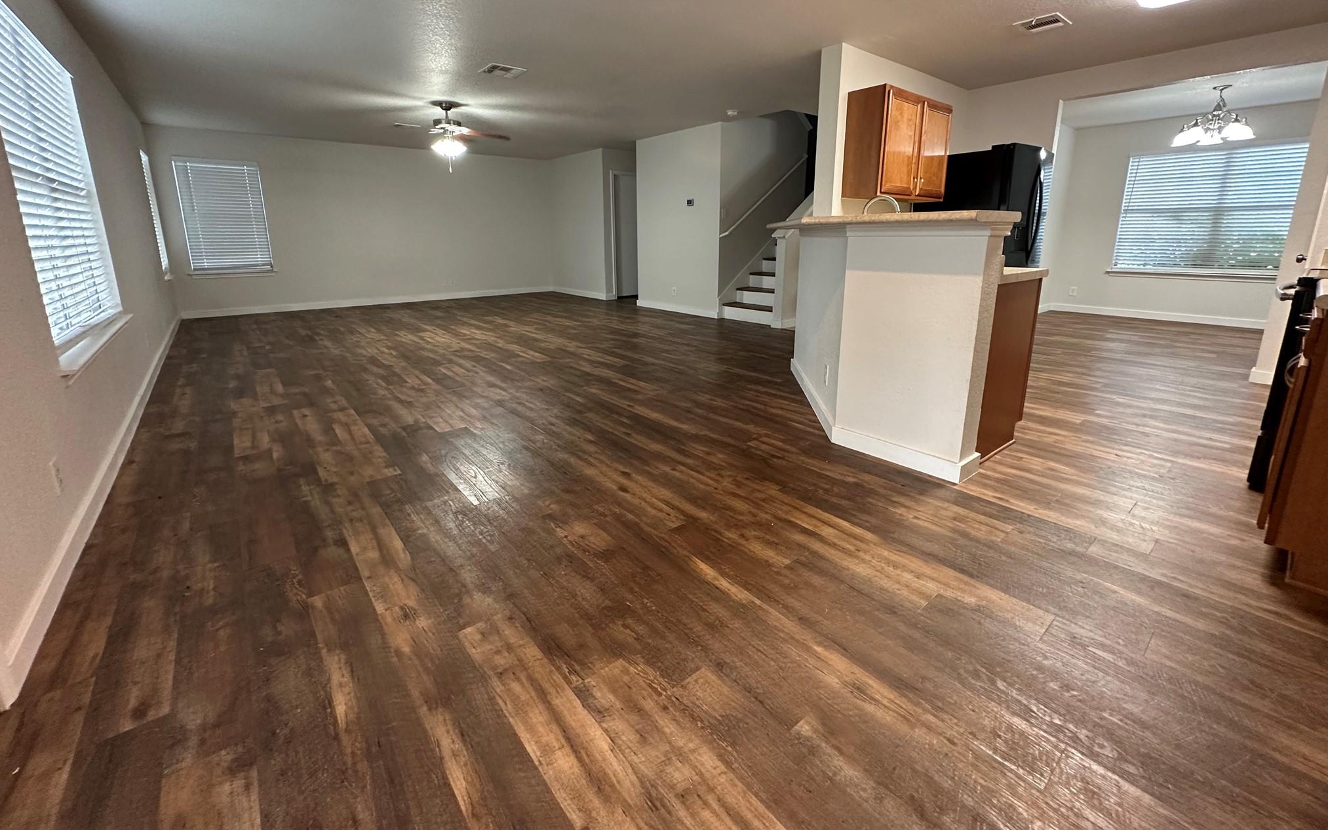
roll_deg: +0.1
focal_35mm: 15
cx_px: 661
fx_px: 543
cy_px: 350
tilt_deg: -11.6
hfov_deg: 101.5
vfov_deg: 74.3
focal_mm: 2.22
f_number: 2.2
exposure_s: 1/60
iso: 320
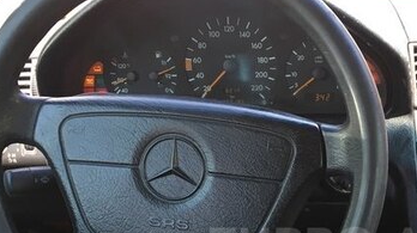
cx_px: 332
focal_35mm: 60
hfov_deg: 33.9
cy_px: 246
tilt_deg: -30.3
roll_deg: +2.6
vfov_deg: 19.3
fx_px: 663
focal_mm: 4.15
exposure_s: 1/33
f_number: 2.2
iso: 32
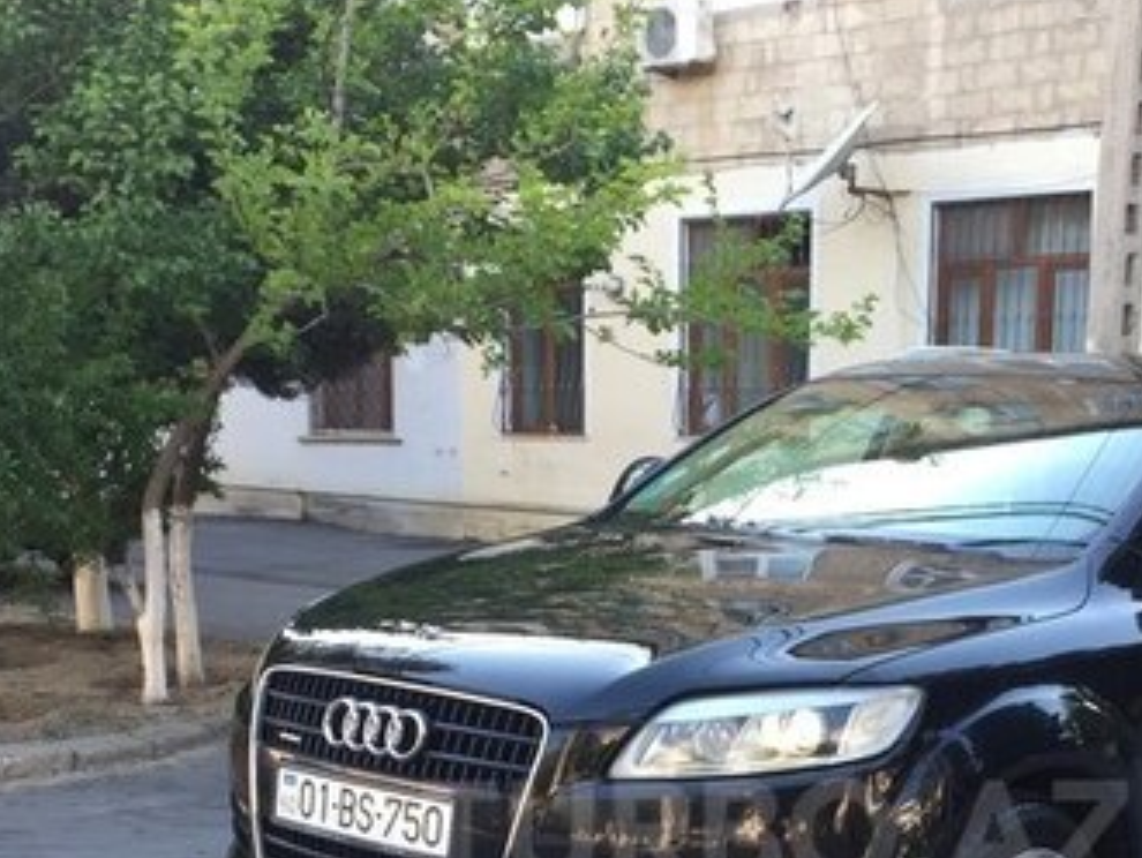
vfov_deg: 24.3
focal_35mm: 58
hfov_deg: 32.9
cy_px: 832
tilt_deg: -10.1
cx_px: 775
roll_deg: -1.5
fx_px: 1915
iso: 32
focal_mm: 4.15
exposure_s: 1/100
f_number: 2.2
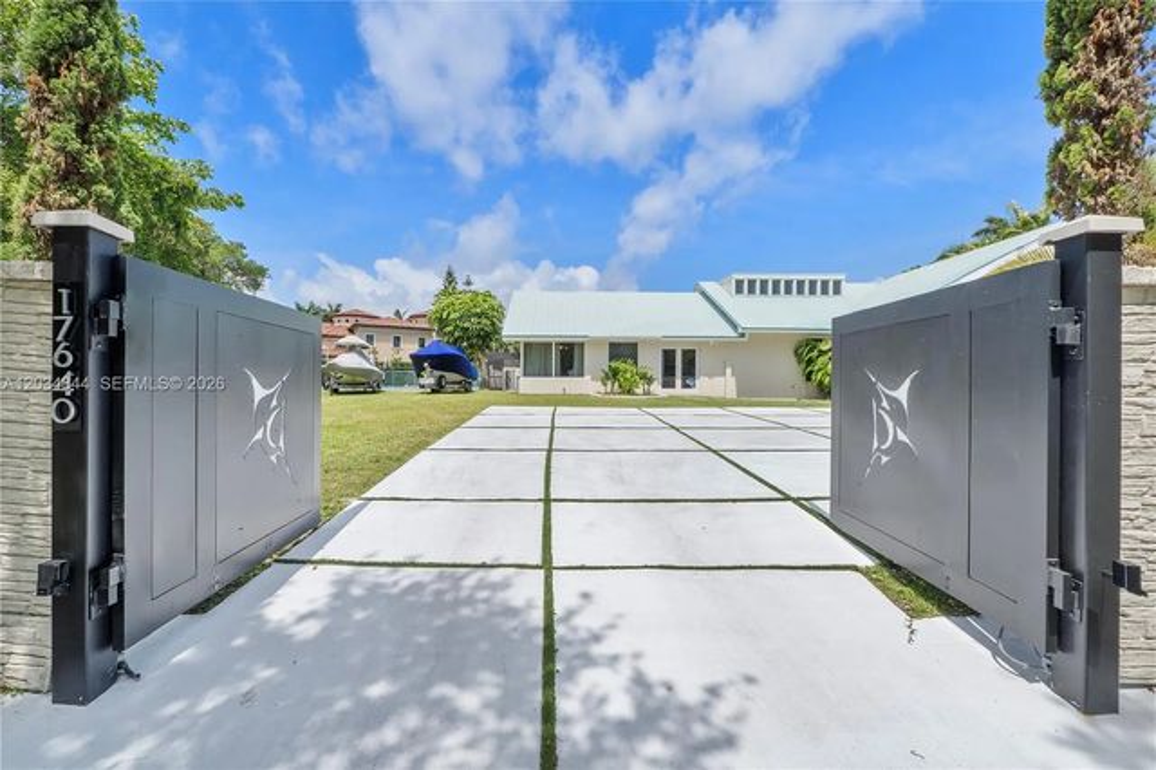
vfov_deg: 77.3
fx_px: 481
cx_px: 578
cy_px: 385
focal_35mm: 15
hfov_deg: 100.4
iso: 100
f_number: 11
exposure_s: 1/320
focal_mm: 10
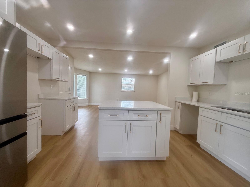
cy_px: 94
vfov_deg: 85.7
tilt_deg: -2.6
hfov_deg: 102.1
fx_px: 101
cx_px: 125
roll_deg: -1.3
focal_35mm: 14
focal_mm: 2.22
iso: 64
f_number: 2.2
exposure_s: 1/120
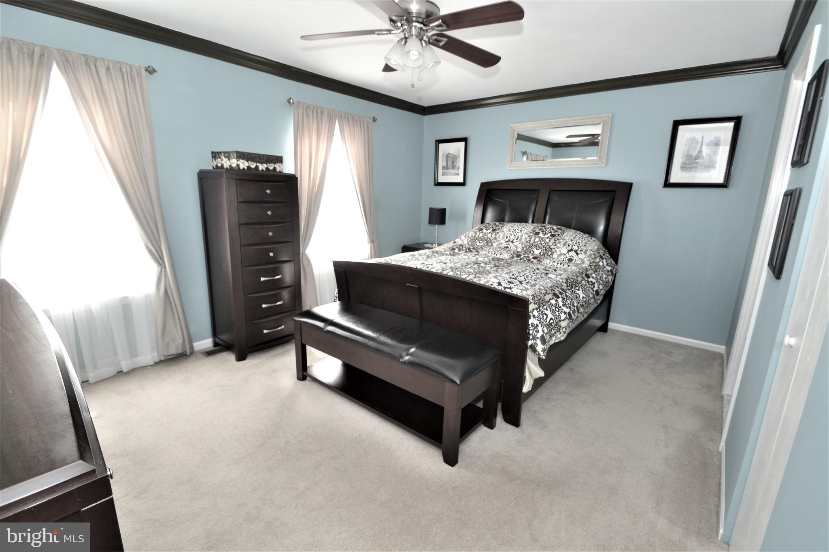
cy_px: 276
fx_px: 345
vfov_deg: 77.3
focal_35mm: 15
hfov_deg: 100.4
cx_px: 414
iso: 800
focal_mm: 10
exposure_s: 1/125
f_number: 5
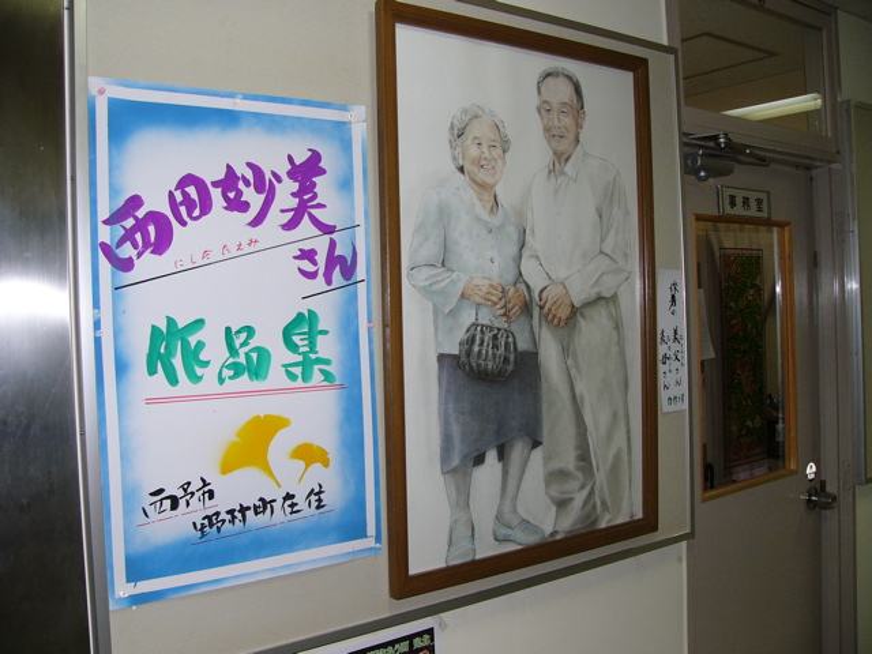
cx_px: 436
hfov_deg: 51.4
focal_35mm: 36
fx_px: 907
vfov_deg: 39.7
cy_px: 327
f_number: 2.8
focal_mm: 6
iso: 100
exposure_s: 1/60
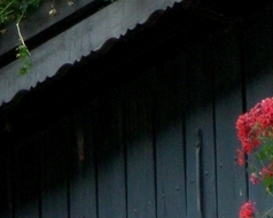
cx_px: -153
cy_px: -168
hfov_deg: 3.8
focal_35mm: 507
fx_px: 4093
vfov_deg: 3.0
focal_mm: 21.5
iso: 239
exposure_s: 1/59.6
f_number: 4.7
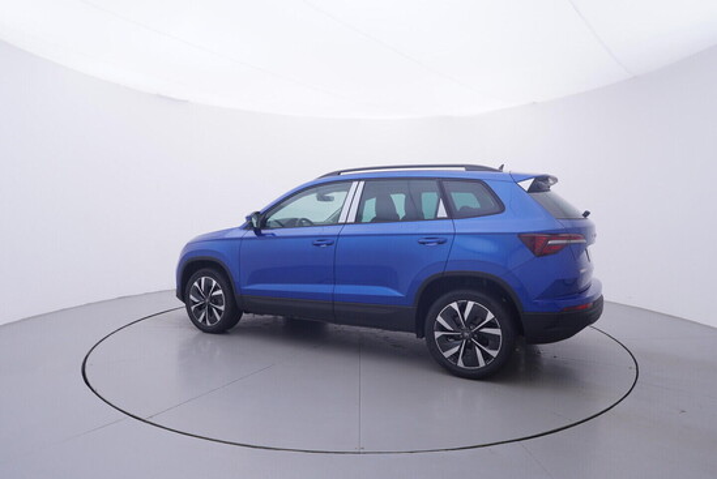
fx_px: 448
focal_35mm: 22
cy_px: 240
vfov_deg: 56.2
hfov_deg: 77.3
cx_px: 358
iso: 200
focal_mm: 15
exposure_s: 1/80
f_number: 5
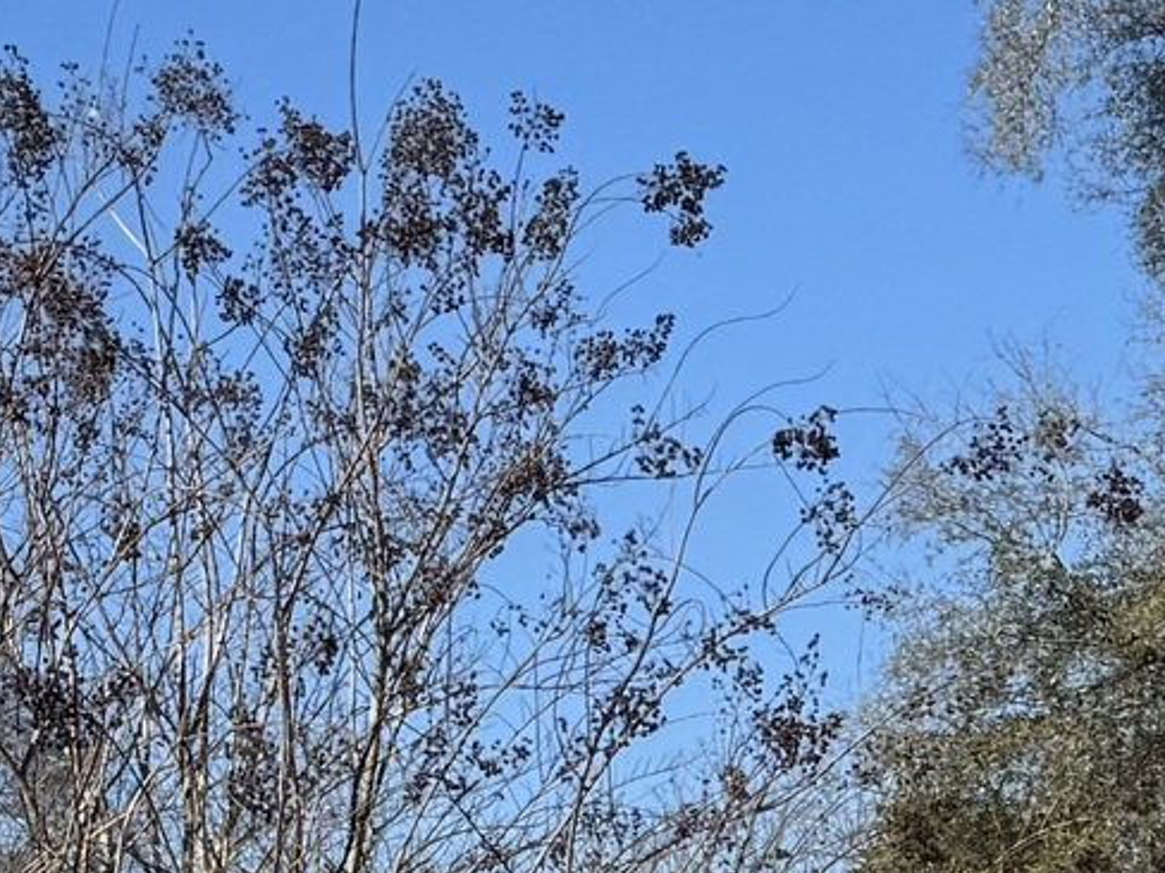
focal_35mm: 151
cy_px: 1488
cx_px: 1511
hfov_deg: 12.7
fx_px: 5082
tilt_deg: +0.5
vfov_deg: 9.4
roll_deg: +2.2
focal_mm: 6.76
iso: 80
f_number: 1.78
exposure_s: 1/4049
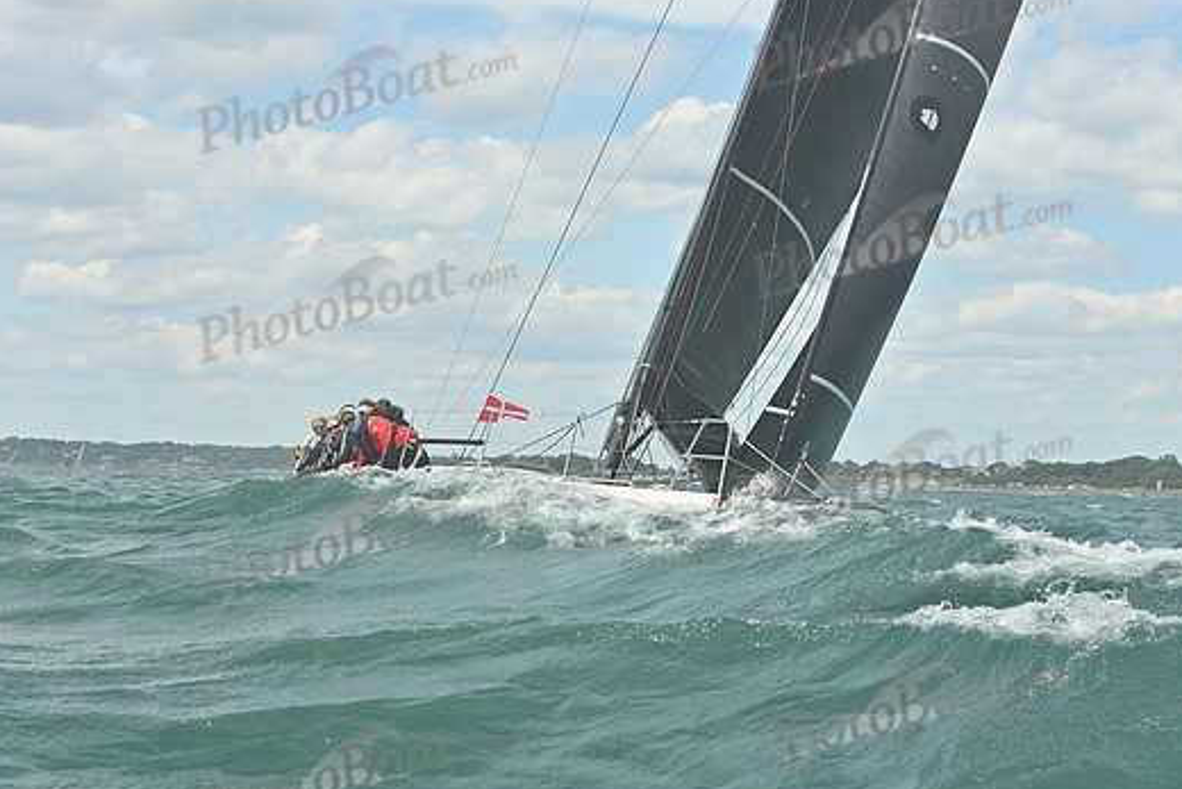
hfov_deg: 21.2
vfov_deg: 14.3
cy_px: 390
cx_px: 636
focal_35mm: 96
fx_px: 3153
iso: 320
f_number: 8
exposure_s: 1/1250
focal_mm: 86
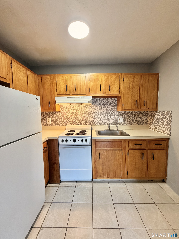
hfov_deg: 85.7
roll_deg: +0.2
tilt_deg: -4.6
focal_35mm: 14
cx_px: 90
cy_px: 120
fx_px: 97
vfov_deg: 102.1
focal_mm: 2.22
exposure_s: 1/120
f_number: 2.2
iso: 320
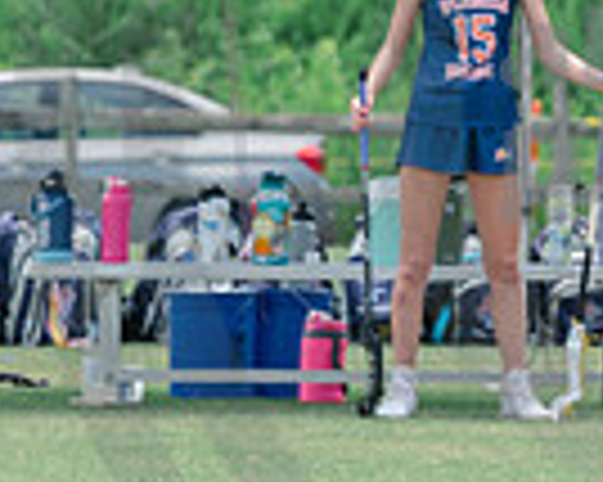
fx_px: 21989
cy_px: 200
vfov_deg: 1.3
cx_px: 1233
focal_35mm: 1233
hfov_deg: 1.6
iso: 400
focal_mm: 200
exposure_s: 1/1600
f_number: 5
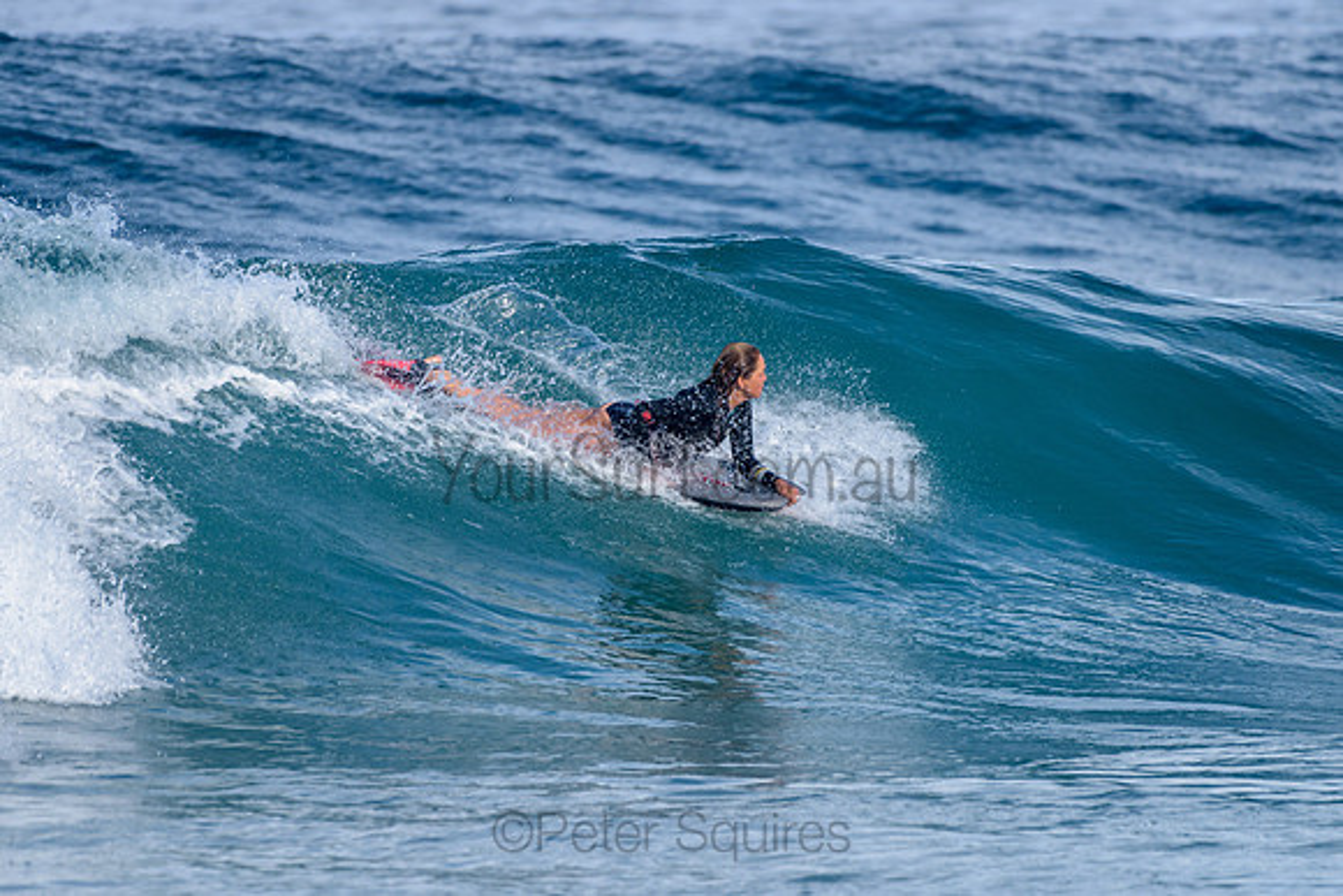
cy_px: 479
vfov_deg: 2.2
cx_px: 676
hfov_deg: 3.4
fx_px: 22846
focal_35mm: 612
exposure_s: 1/2000
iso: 400
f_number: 5.6
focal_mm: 500
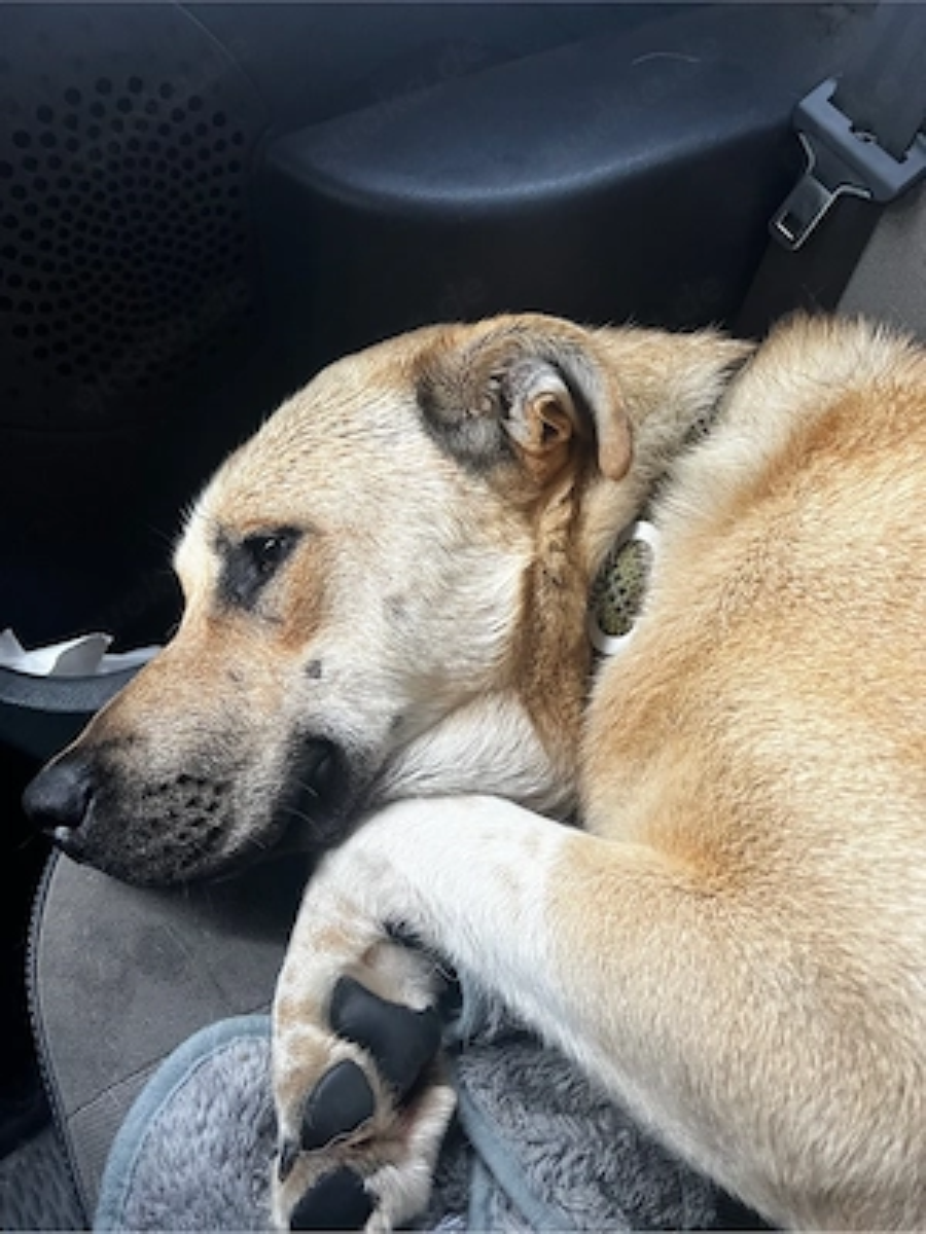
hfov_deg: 53.1
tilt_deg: -46.7
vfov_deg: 67.3
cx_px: 463
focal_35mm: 26
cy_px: 617
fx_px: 927
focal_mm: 5.7
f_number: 1.5
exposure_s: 1/60
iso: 400
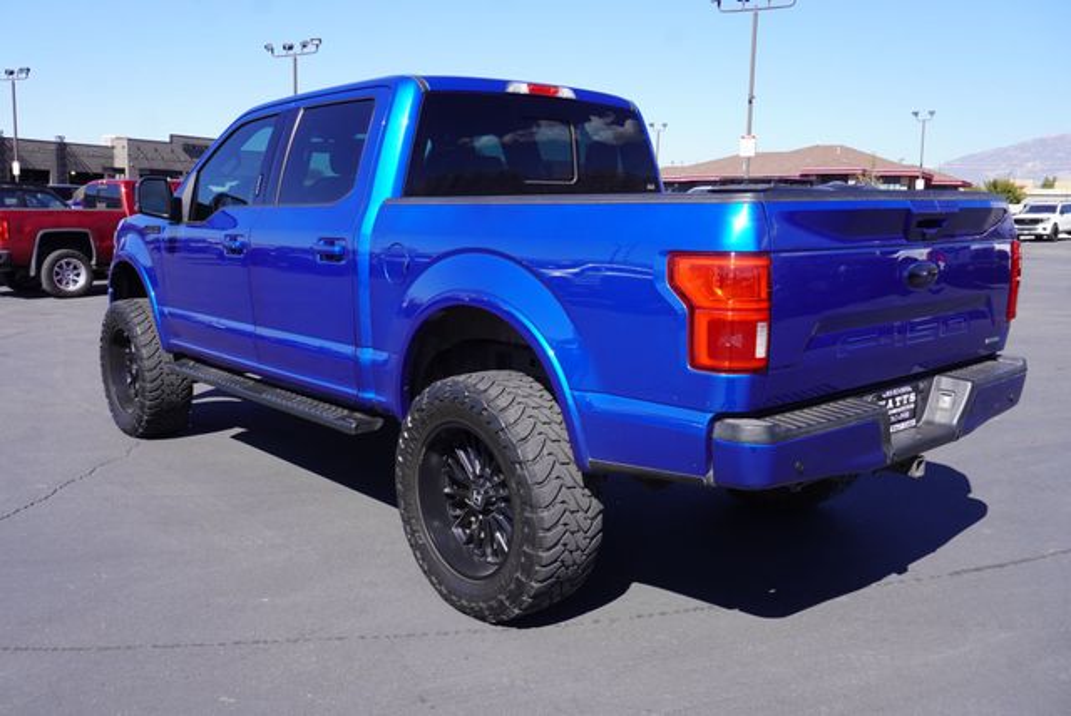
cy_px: 358
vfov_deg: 41.8
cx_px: 536
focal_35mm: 32
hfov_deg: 59.4
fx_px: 938
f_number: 9
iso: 100
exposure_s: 1/125
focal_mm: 21
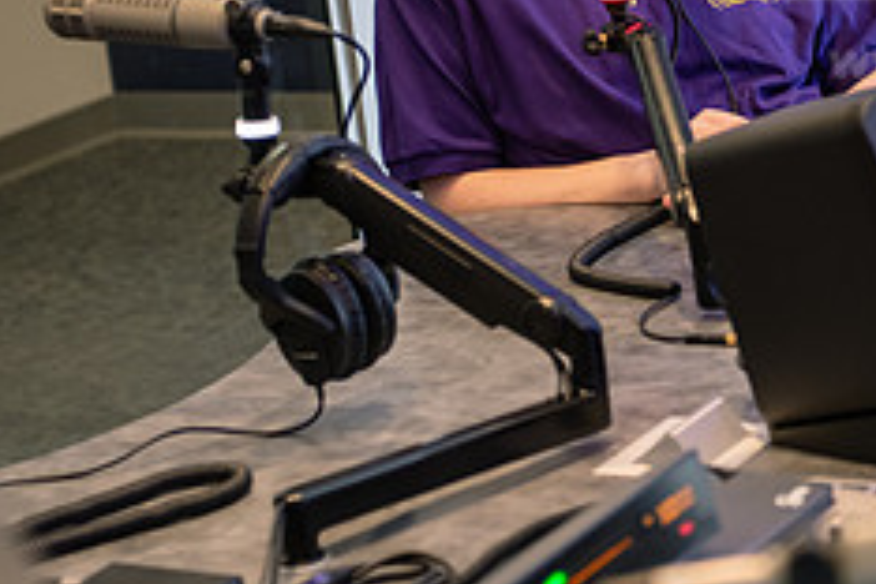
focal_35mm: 139
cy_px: 140
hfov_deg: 14.7
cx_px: 659
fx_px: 3382
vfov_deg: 9.8
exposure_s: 1/60
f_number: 2.8
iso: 640
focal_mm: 56
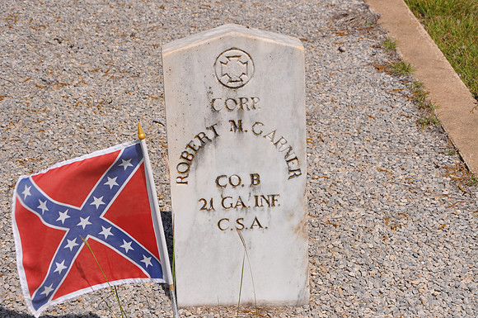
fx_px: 1034
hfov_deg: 26.0
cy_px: 159
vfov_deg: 17.4
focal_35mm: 78
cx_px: 239
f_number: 10
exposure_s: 1/400
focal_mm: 52
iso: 200
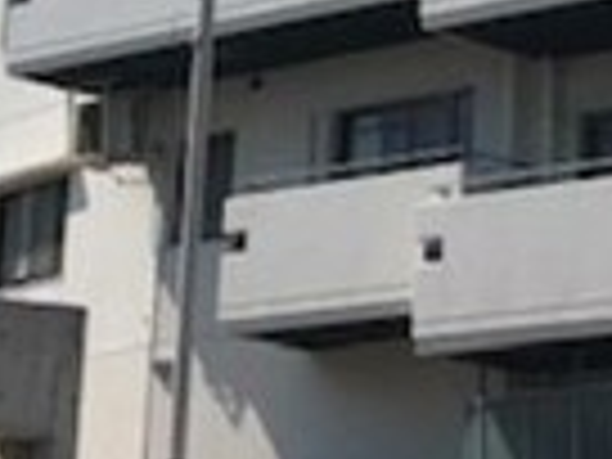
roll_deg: -0.8
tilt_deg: +21.0
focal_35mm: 148
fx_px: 2617
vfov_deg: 9.7
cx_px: 592
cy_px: -270
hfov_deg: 13.2
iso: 20
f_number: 1.8
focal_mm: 3.99
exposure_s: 1/3436
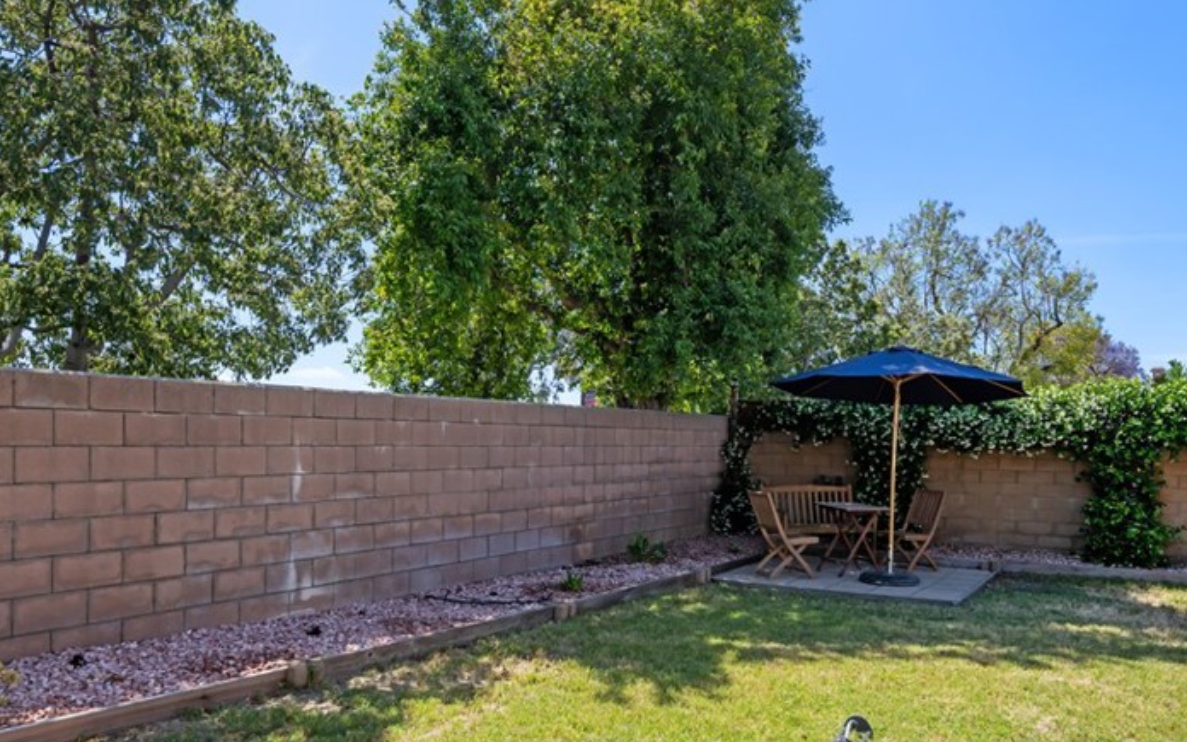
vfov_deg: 41.6
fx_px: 970
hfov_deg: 62.9
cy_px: 459
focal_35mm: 30
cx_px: 614
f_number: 8
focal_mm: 20
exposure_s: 1/500
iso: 64
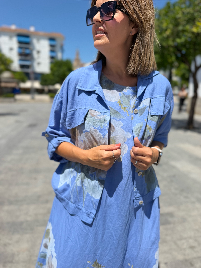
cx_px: 100
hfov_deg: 56.8
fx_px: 186
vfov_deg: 71.6
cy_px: 134
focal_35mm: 24
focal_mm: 6.76
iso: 80
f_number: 1.78
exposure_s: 1/5319
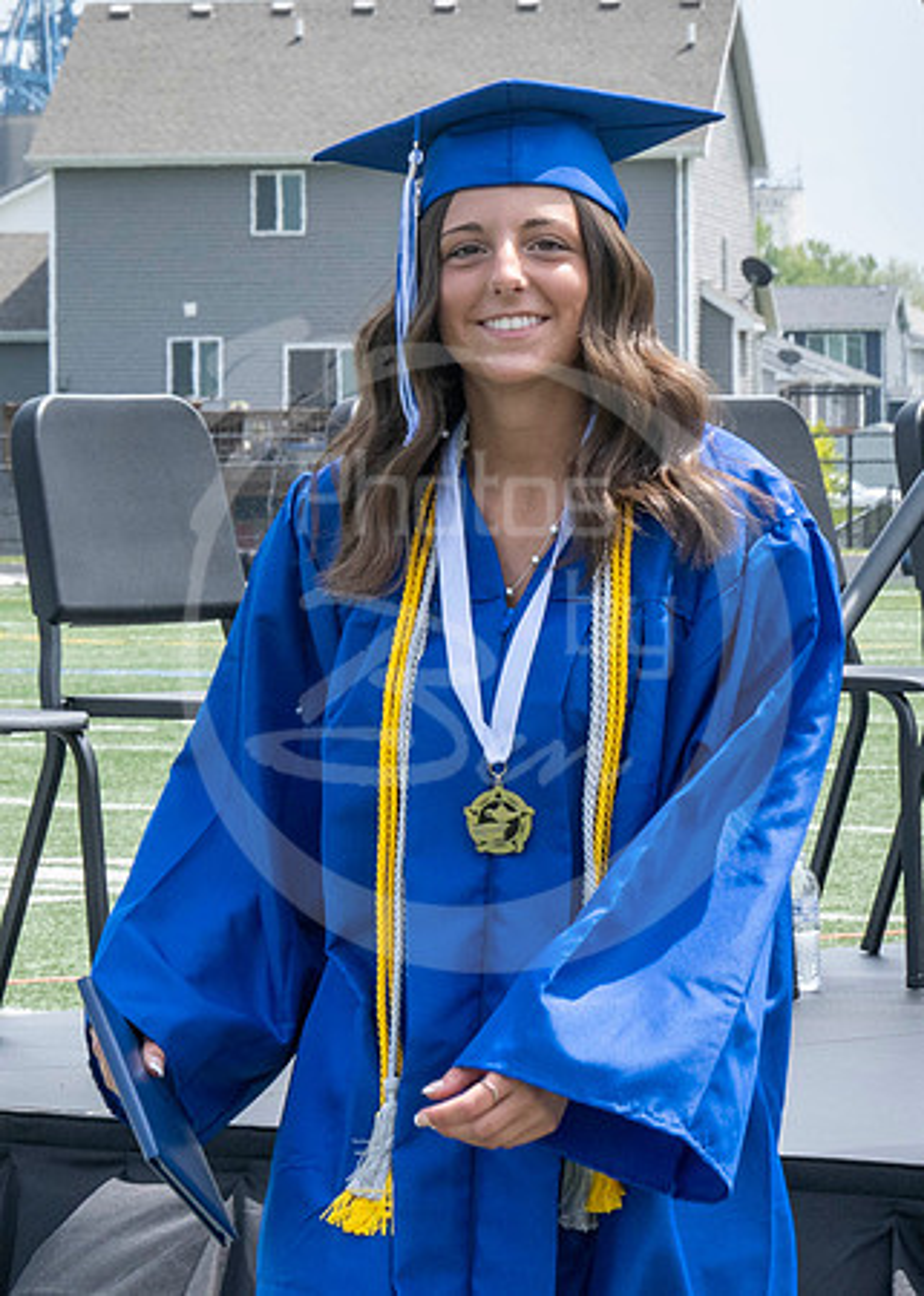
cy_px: 400
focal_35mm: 229
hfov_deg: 6.3
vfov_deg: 8.8
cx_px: 26
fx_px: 8425
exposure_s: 1/250
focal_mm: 70
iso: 200
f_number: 13
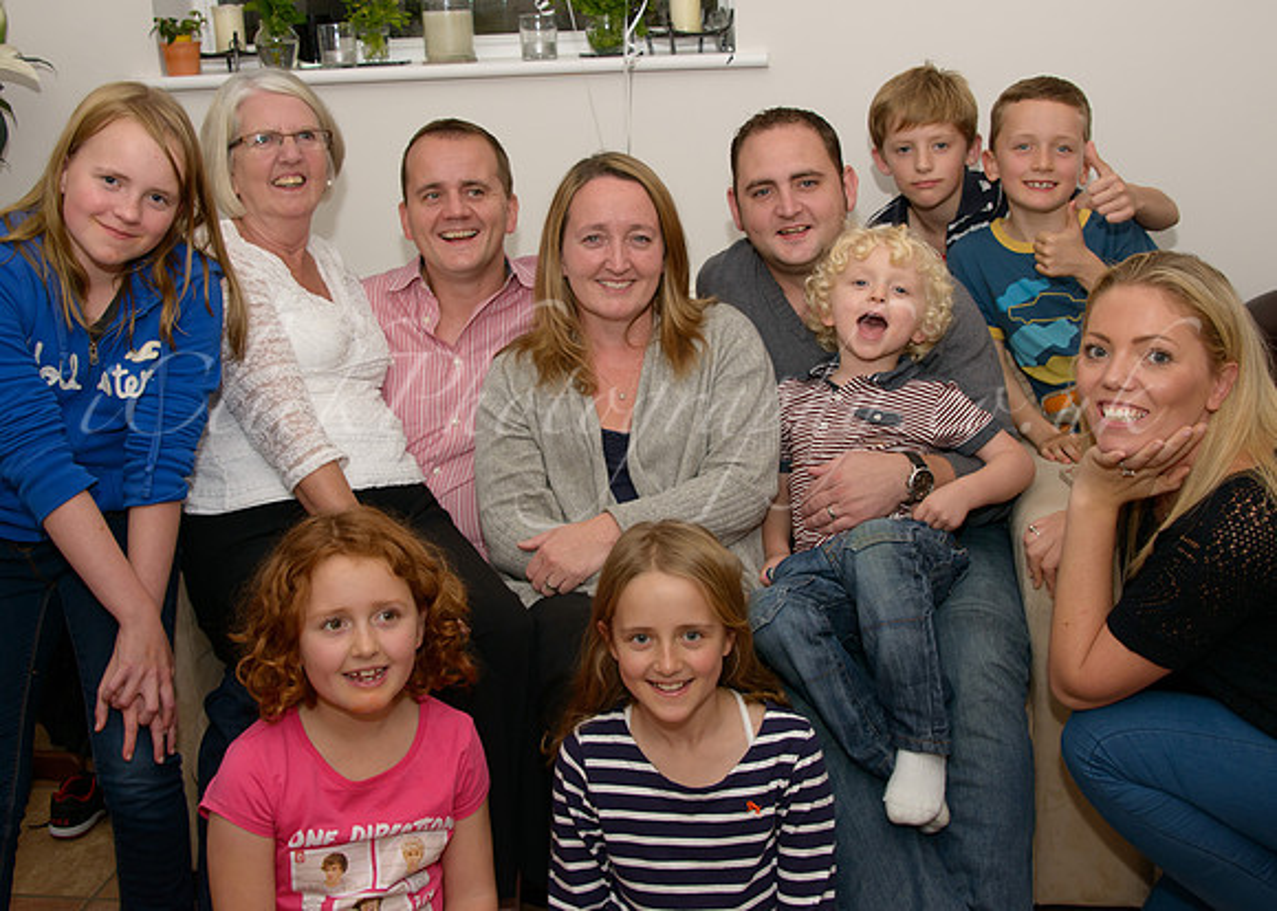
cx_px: 653
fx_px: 1577
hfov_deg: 44.1
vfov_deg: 32.2
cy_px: 406
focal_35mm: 43
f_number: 7.1
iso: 800
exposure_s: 1/200
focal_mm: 36
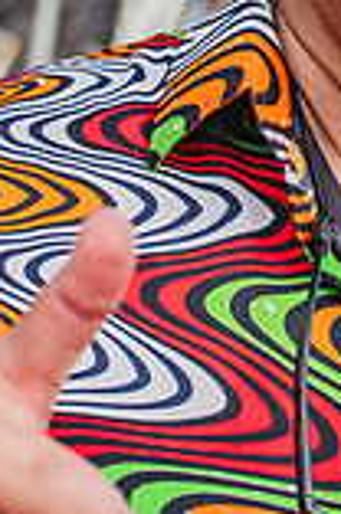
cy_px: -23
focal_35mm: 201
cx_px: 251
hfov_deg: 6.8
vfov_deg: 10.2
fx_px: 2868
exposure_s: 1/1600
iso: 400
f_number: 5.6
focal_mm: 70
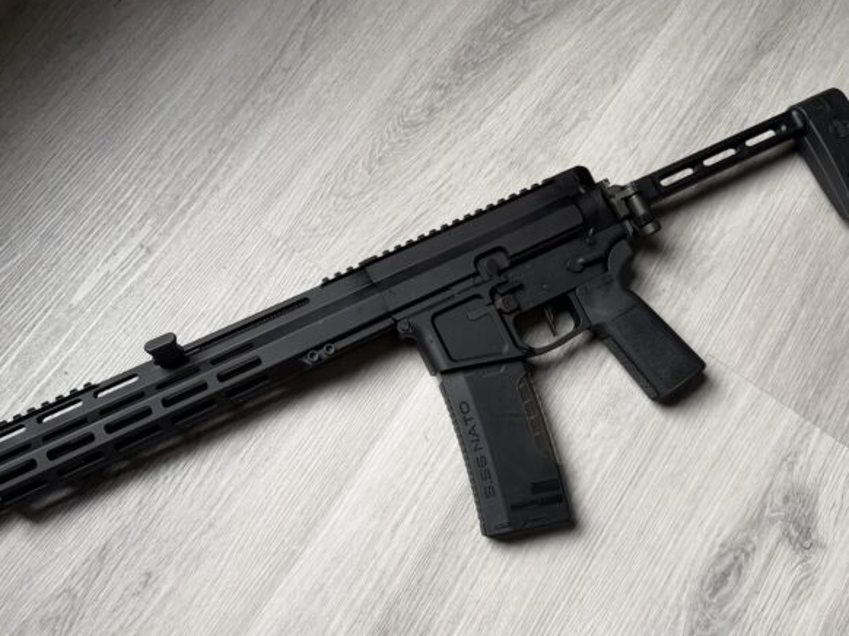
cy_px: 337
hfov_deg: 55.4
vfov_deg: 42.9
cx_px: 417
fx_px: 809
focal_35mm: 33
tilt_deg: -74.9
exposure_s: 1/60
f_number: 1.78
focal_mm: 6.76
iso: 250
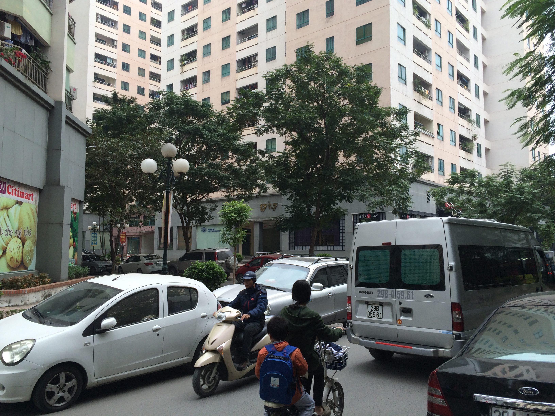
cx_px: 278
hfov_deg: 60.0
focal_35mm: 30
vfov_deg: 46.8
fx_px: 481
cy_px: 208
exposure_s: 1/243
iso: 32
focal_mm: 4.12
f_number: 2.2
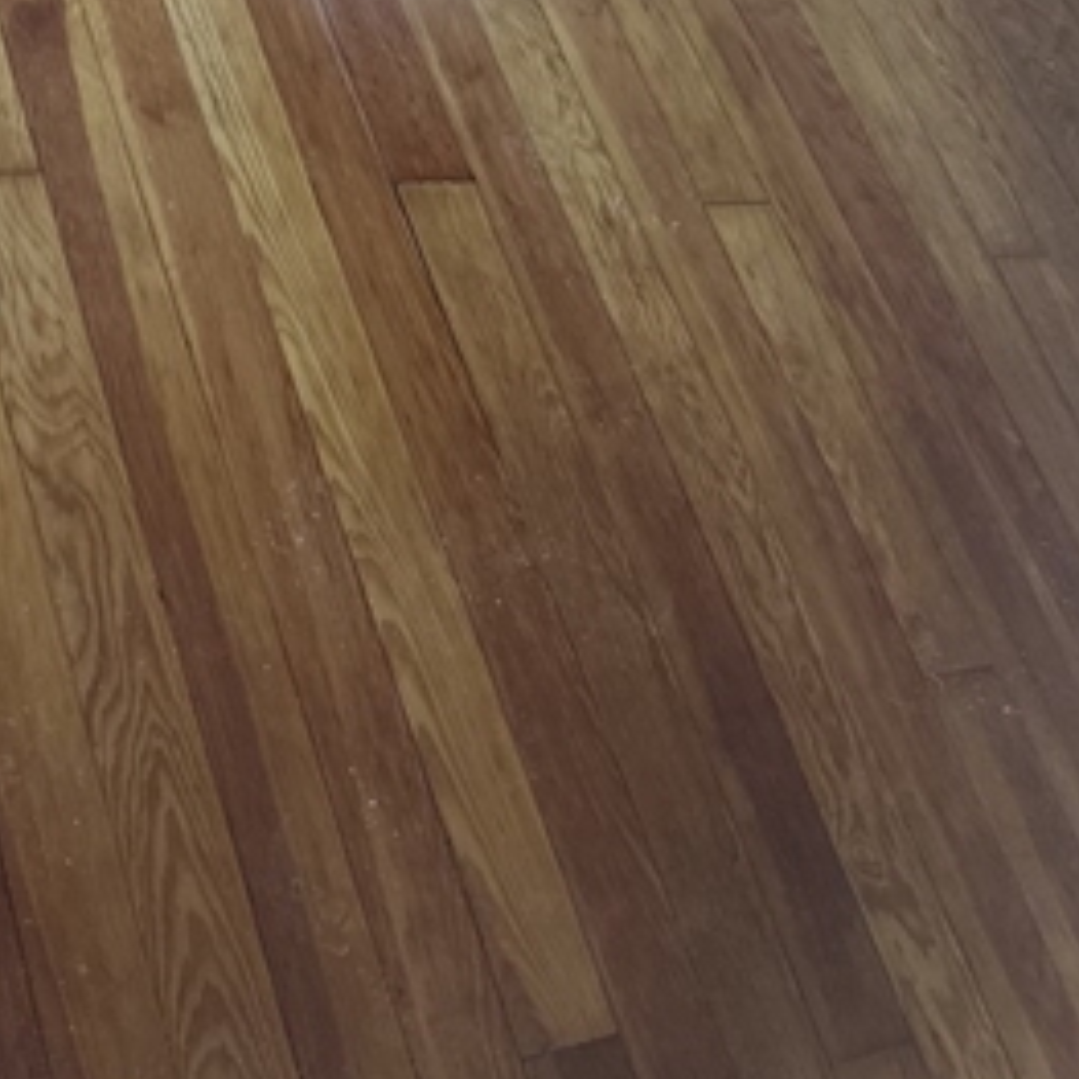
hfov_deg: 26.5
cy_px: -115
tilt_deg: -45.6
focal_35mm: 62
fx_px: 2186
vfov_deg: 25.6
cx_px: 45
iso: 250
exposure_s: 1/60
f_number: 1.78
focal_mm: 6.76
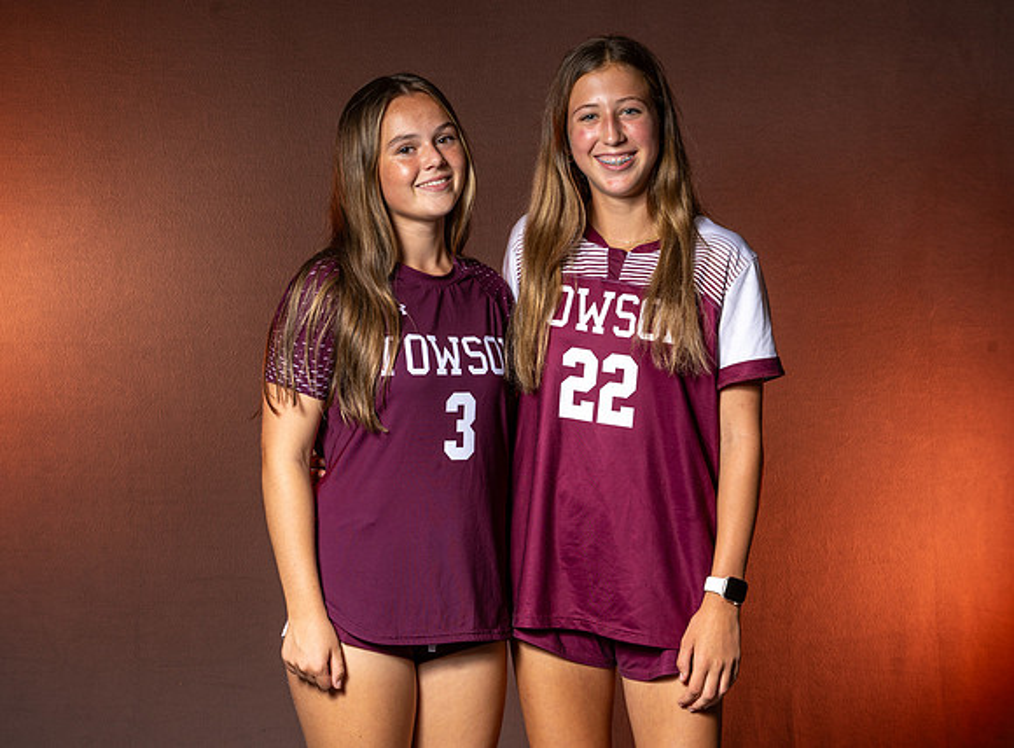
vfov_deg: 17.3
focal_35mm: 84
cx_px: 466
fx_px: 2460
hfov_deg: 23.3
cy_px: 306
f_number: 10
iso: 80
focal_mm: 65
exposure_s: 1/200
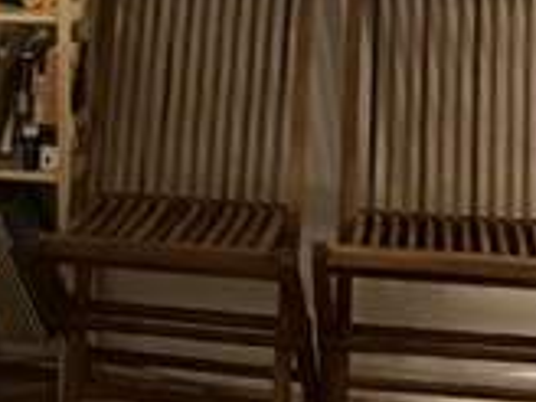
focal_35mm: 137
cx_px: -248
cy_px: -49
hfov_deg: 13.6
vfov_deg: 10.7
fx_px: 2121
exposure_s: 1/21
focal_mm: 3.99
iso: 640
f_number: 1.8
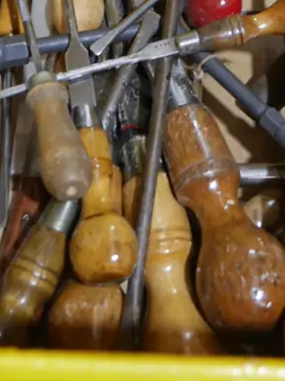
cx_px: 224
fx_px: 1043
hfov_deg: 15.5
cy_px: -25
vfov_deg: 19.9
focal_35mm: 95
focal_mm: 18
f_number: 4
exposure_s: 1/60
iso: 400
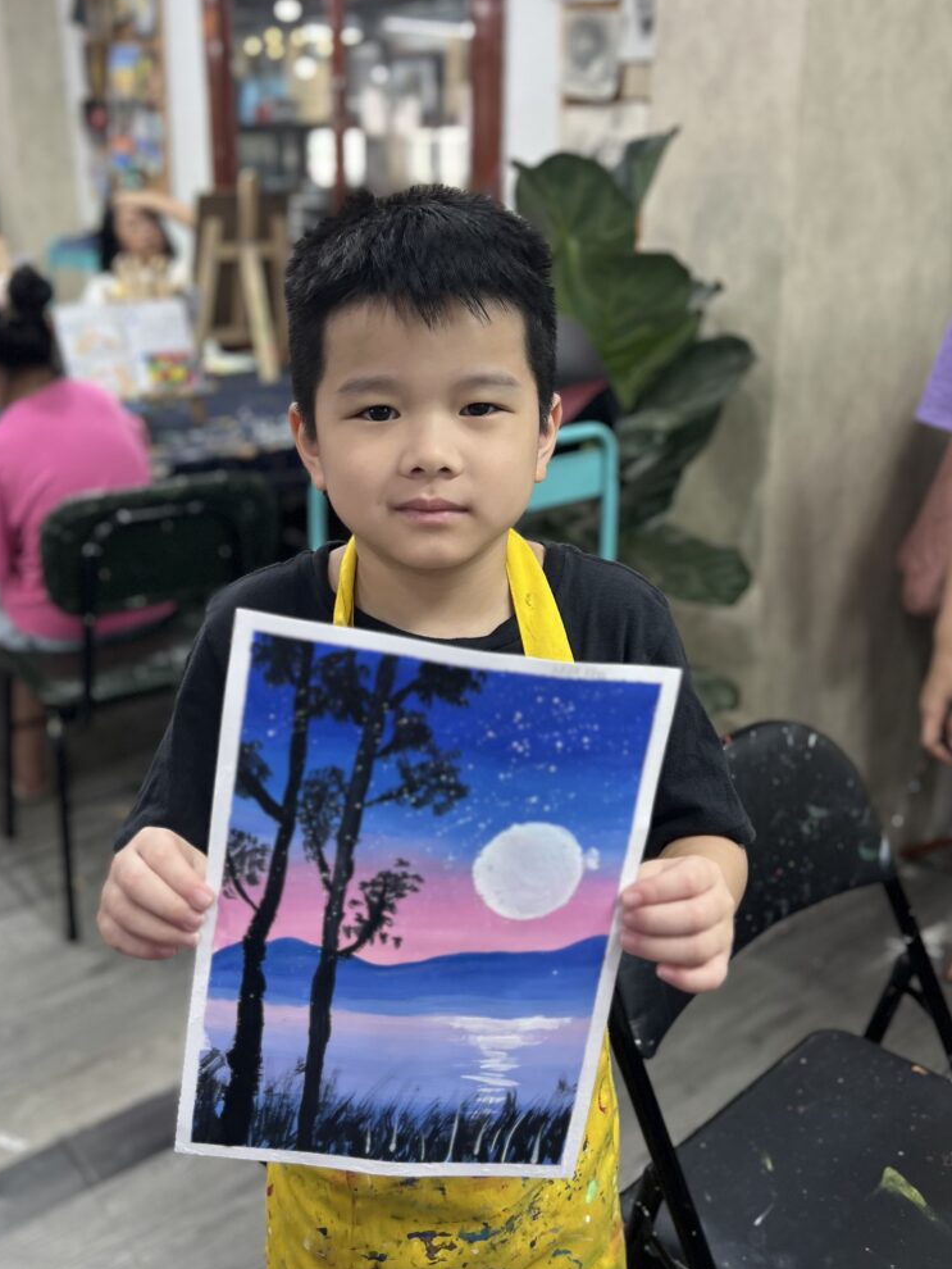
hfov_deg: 40.7
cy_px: 538
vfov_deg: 52.4
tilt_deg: -17.5
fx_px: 1283
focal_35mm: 35
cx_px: 445
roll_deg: -0.7
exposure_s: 1/100
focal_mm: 5.7
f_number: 1.5
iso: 100
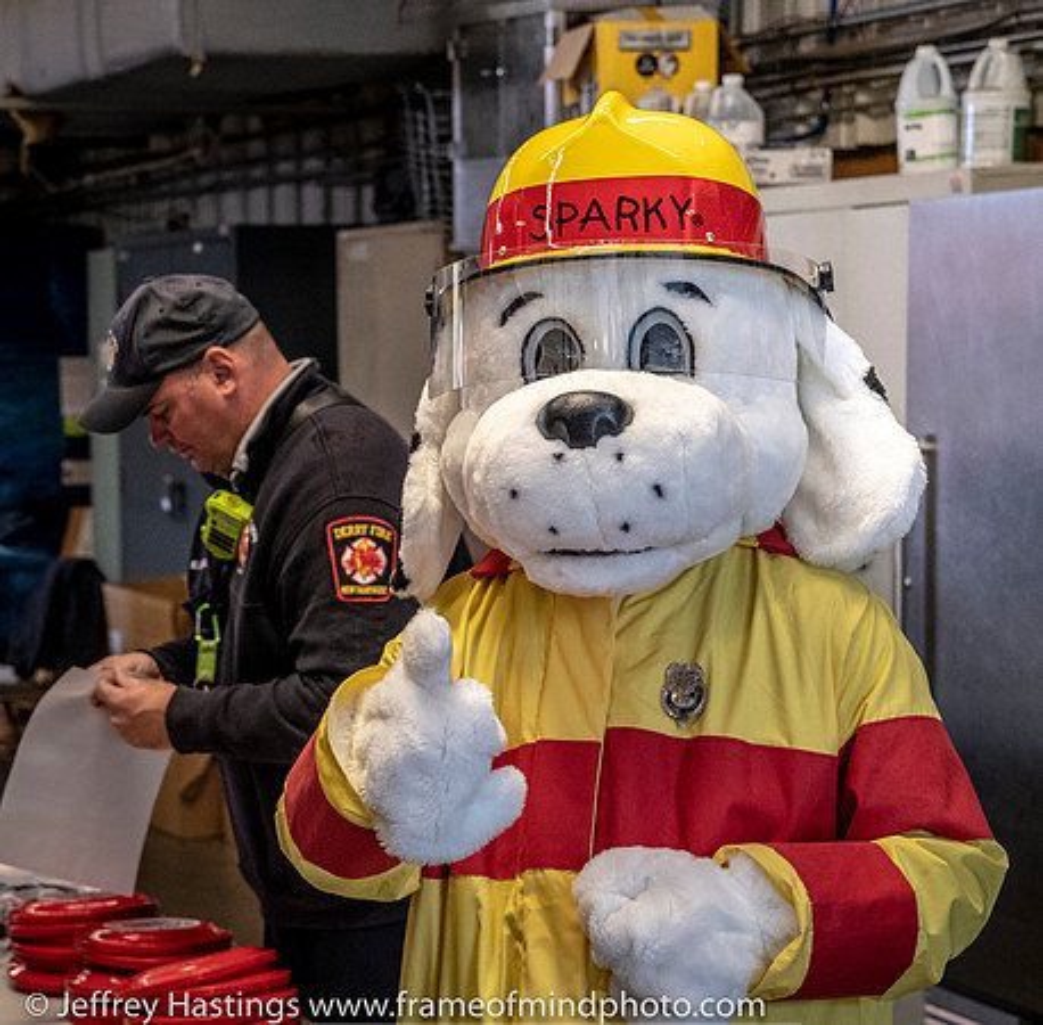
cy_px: 506
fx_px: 2991
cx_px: 365
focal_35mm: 88
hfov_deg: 19.7
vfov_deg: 19.4
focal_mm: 44
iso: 2000
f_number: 4
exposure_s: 1/200
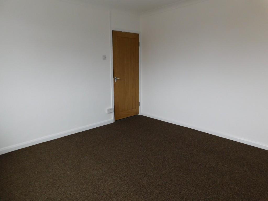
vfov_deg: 58.9
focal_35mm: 23
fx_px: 178
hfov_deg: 73.9
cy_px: 100
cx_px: 134
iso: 160
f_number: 3
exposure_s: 1/30
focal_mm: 4
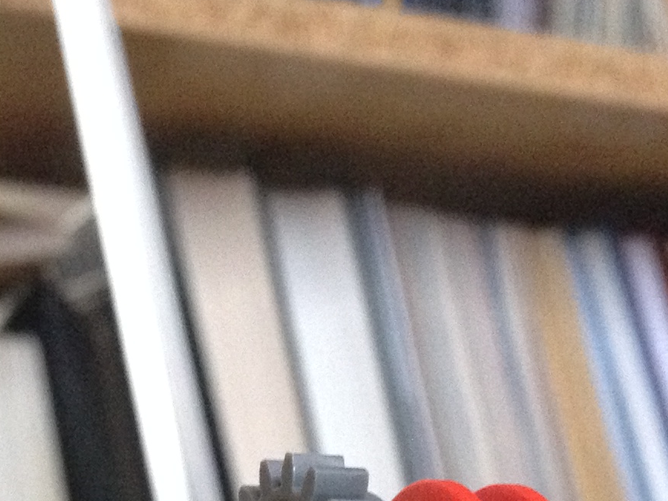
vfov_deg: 10.6
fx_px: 2528
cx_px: 164
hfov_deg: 15.0
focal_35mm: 131
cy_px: 923
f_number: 2.4
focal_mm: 4.28
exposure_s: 1/20
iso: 320
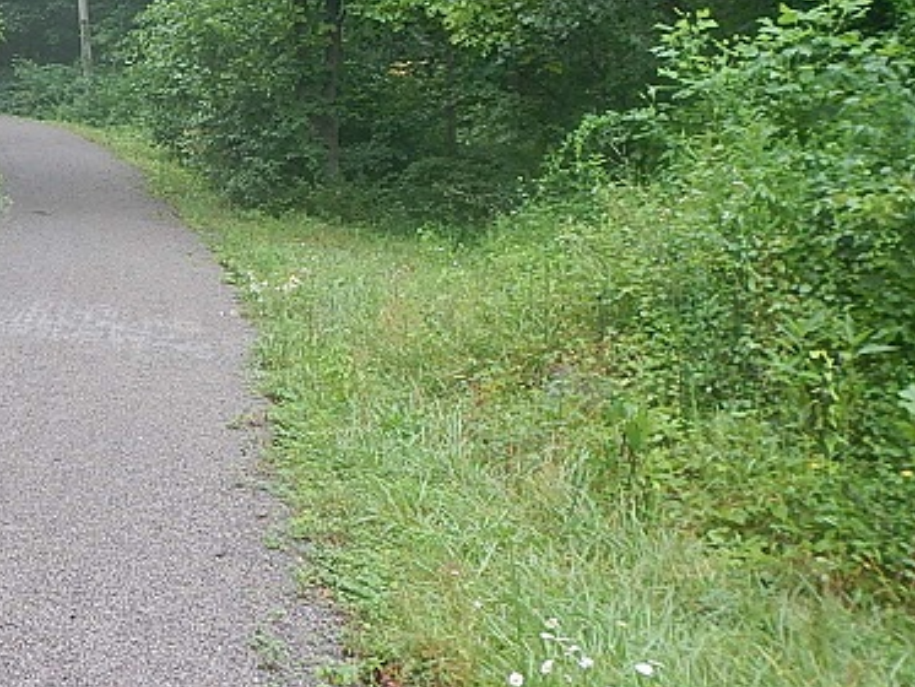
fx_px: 1586
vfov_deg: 23.9
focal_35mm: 60
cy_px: 106
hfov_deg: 30.5
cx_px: 61
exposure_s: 1/40
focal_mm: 5
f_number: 3.9
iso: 125
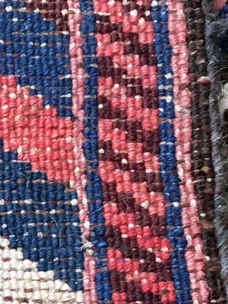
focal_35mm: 157
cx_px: -290
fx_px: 1378
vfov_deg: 12.4
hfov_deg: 8.7
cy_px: 305
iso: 125
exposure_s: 1/33
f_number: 2.2
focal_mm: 4.15
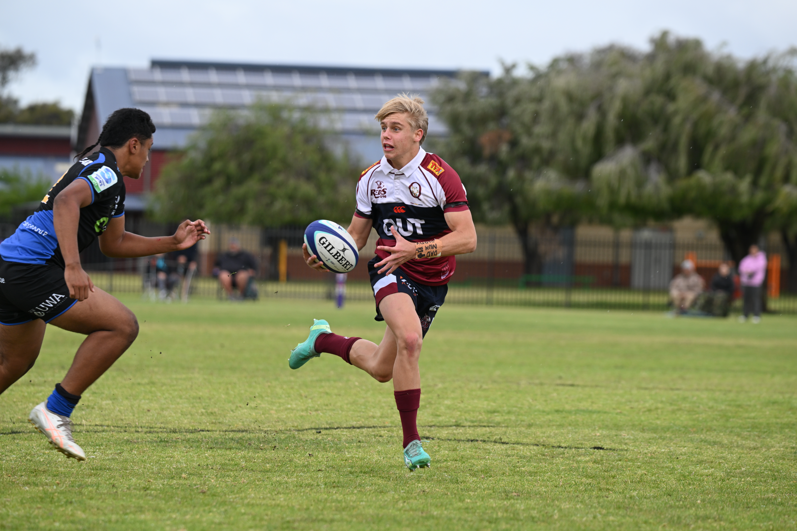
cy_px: 266
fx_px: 5977
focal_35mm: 270
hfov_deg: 7.6
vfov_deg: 5.1
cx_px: 398
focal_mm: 270
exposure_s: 1/1250
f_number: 6.3
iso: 500
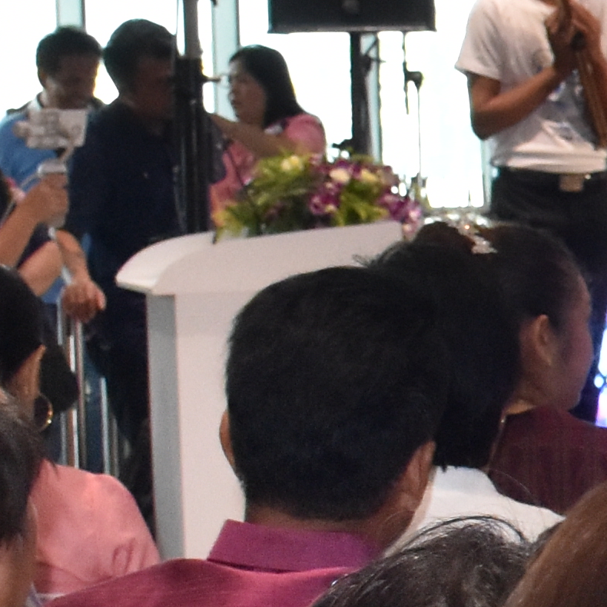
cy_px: 401
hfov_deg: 7.6
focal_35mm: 213
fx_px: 4226
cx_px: 1471
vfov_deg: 8.2
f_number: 5.6
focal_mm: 22
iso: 1250
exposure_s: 1/200
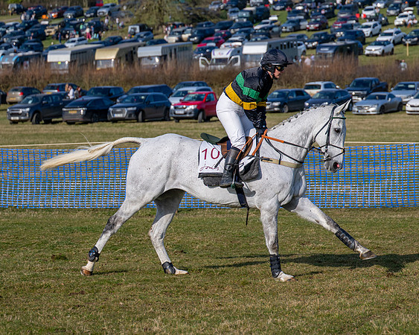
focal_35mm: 139
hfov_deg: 13.8
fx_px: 1729
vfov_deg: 11.1
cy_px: 168
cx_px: 205
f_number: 2.8
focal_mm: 70
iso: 100
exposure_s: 1/4000
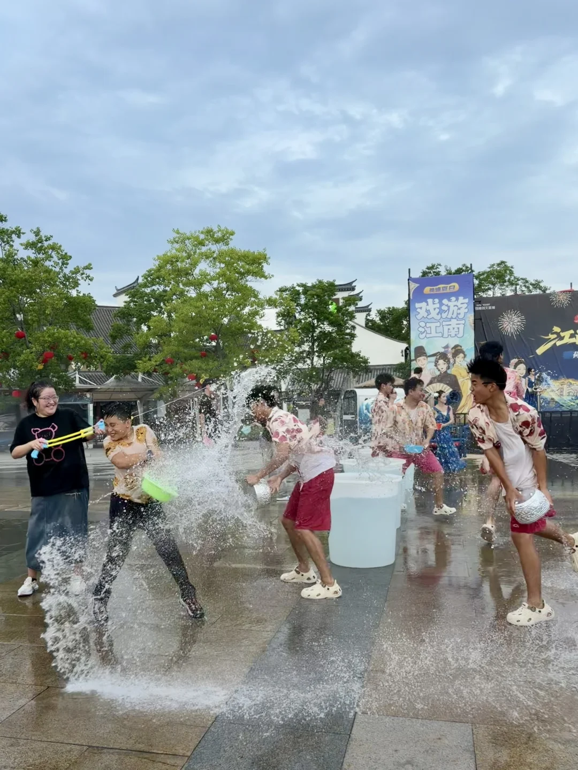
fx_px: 579
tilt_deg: -1.1
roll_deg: +0.7
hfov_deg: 53.1
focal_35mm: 26
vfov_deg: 67.3
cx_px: 289
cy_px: 385
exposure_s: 1/959
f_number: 1.6
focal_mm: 5.96
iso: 50
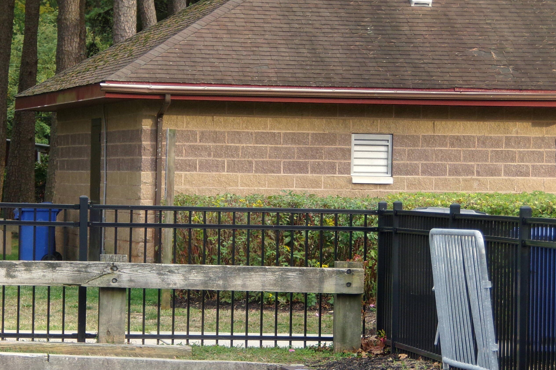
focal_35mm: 203
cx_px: 228
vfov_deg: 6.8
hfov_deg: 10.1
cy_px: 239
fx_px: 3135
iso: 158
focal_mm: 29
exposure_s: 1/100
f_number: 4.7
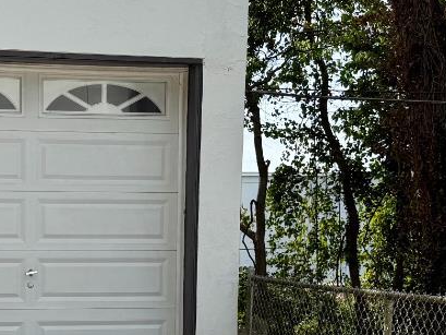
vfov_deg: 16.5
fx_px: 1134
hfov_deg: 21.8
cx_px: 63
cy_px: 314
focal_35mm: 88
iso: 80
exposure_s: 1/3145
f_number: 1.78
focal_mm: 6.76
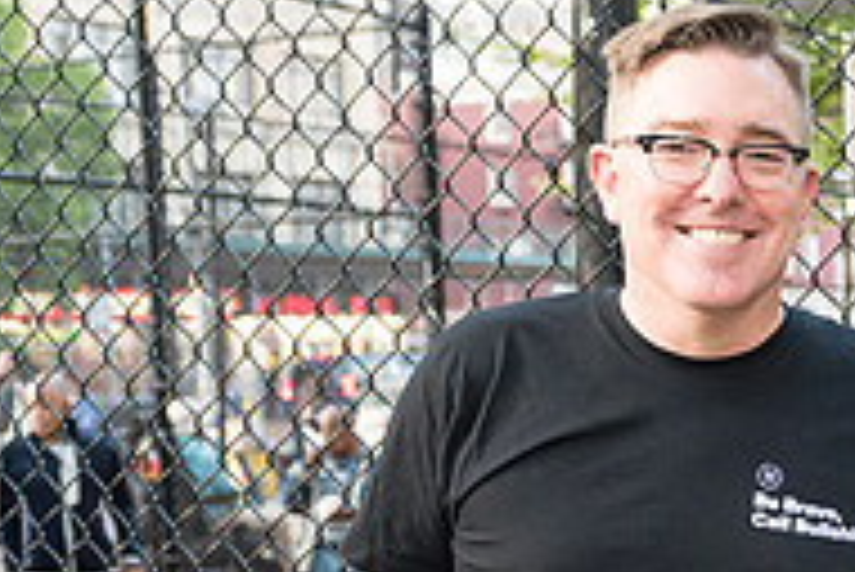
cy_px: 540
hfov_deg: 18.4
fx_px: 2401
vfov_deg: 13.4
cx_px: 1195
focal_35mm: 101
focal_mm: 31
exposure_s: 1/125
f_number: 3.2
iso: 800
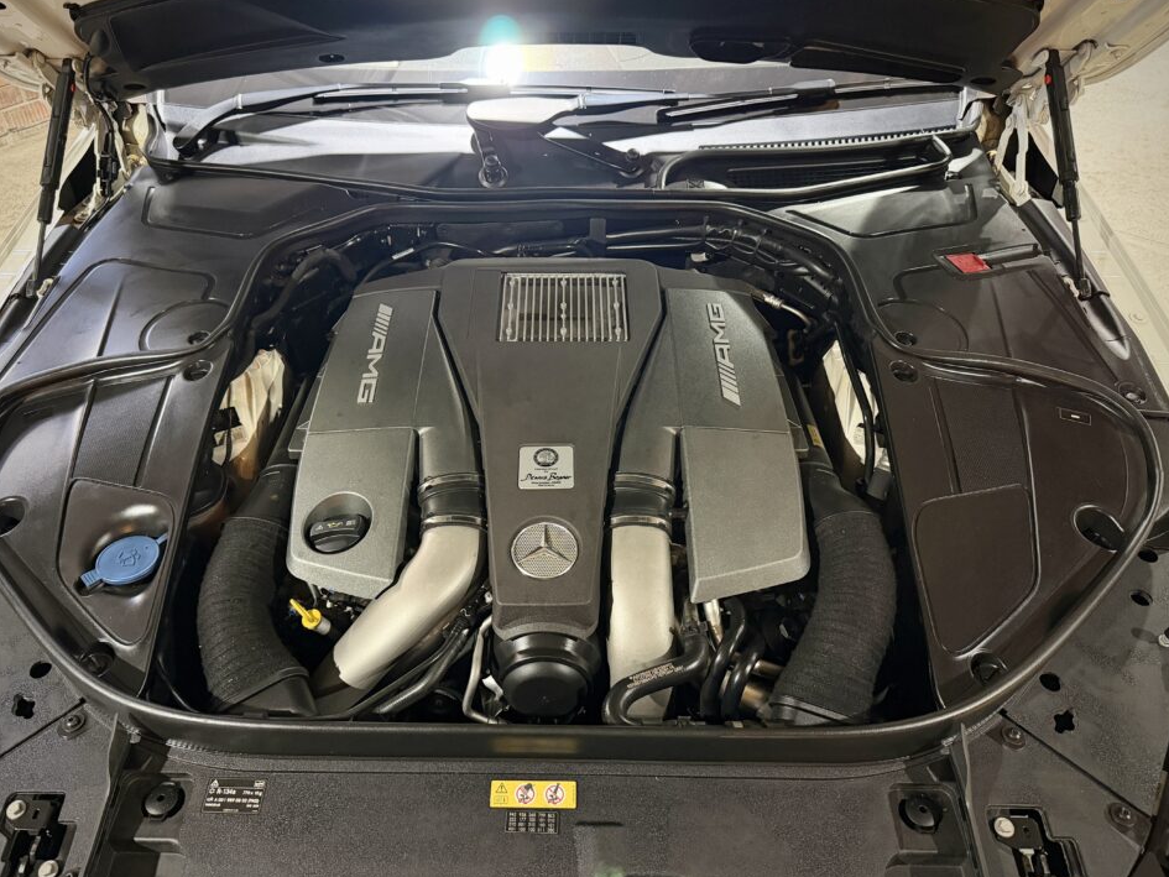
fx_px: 878
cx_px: 547
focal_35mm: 26
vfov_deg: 53.0
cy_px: 468
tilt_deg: -42.3
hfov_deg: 67.2
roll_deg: +1.2
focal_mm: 6.76
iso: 800
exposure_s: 1/25
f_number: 1.78
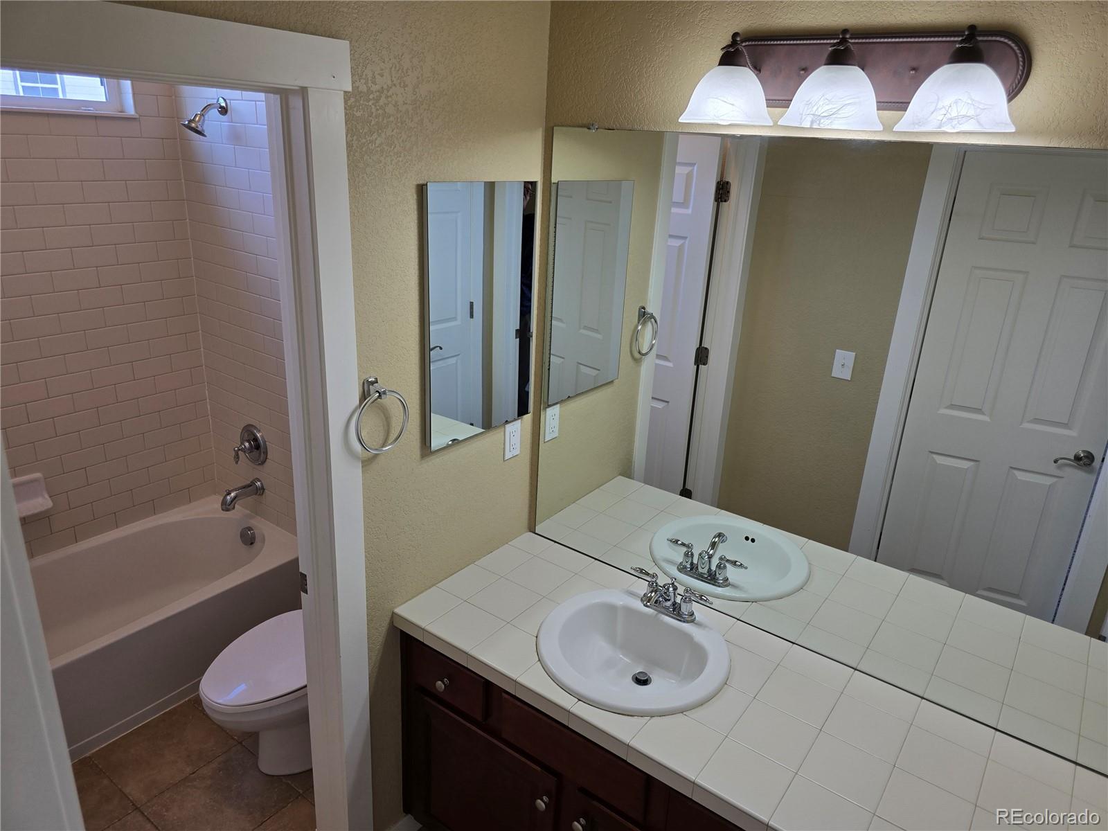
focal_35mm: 23
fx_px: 736
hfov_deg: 73.9
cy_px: 416
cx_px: 554
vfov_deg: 58.9
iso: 50
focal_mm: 6.3
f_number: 1.7
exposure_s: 1/120
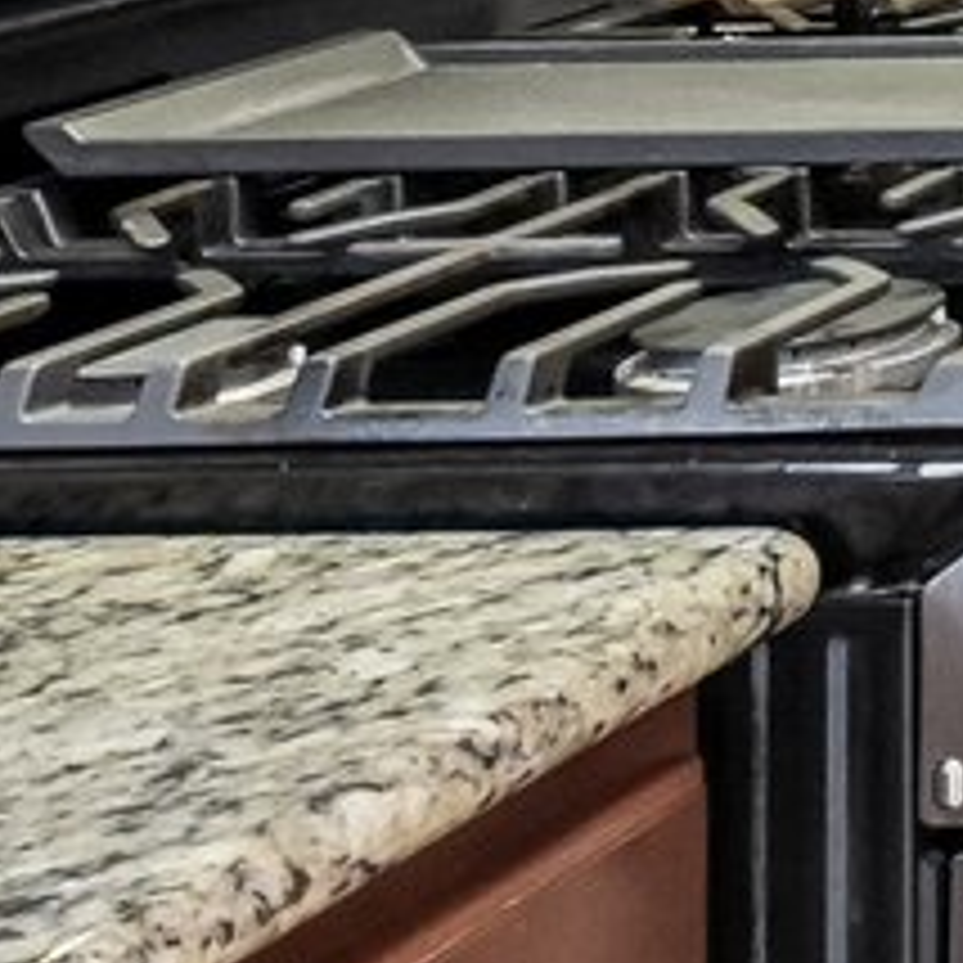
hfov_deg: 10.3
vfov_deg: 13.6
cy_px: -790
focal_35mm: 114
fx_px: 3588
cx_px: 3010
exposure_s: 1/15
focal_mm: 14
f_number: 8
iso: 1100
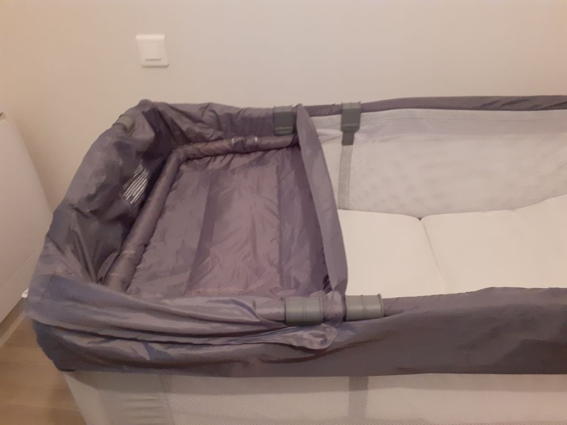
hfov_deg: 65.3
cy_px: 212
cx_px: 284
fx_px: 442
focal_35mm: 27
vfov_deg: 51.4
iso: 400
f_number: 1.9
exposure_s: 1/25
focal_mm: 3.6
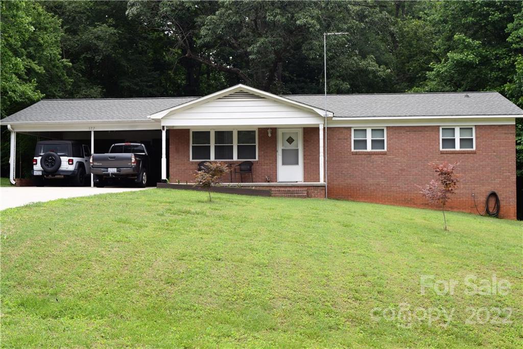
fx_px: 697
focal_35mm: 48
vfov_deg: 28.1
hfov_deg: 41.1
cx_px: 262
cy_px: 174
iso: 320
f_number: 8
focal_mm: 32
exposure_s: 1/250
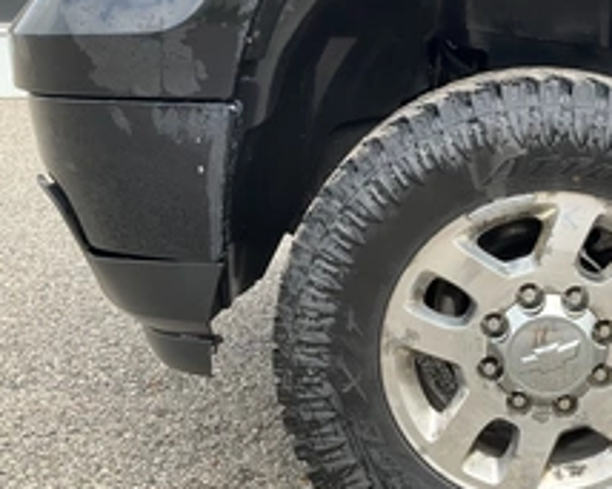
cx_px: 529
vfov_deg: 28.6
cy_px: 209
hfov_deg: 33.8
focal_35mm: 53
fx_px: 960
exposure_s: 1/344
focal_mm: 3
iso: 25
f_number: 1.8
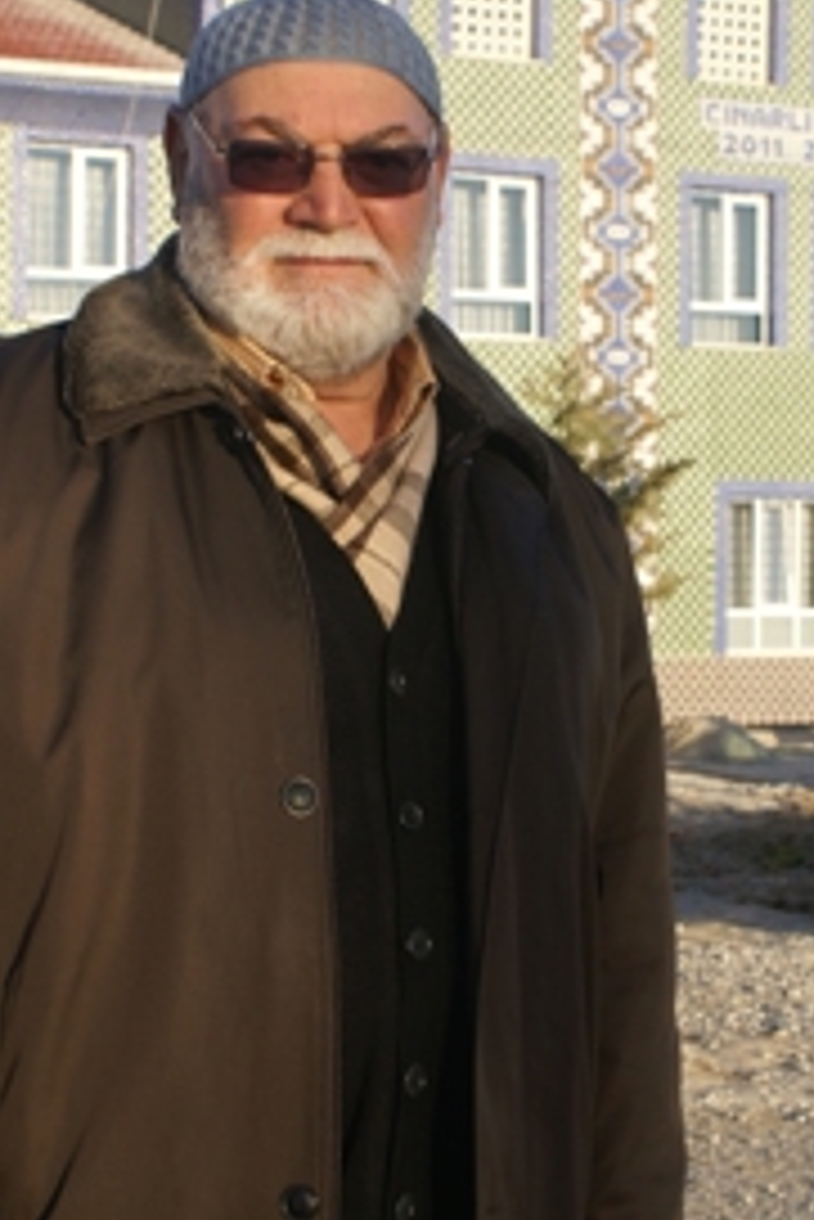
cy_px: 608
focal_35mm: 87
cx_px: 373
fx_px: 2941
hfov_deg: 15.8
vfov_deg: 23.4
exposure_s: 1/125
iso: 100
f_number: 8
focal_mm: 35
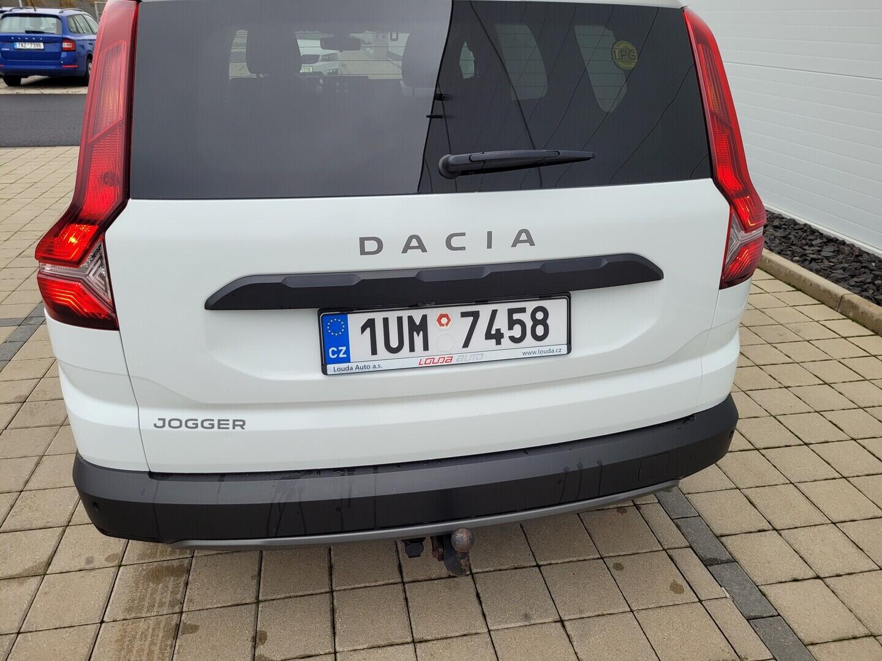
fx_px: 662
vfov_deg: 53.1
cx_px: 441
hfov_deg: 67.3
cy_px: 330
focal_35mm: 26
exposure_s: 1/179
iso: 40
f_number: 1.8
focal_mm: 5.4
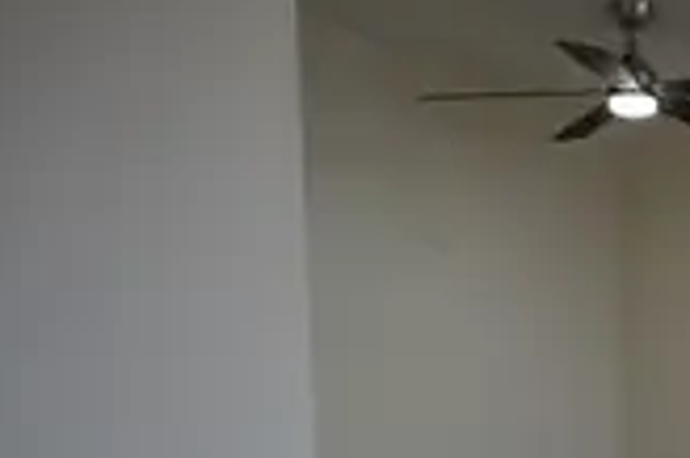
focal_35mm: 44
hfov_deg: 37.5
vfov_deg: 29.6
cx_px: 753
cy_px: 380
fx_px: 842
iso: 10000
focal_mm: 18
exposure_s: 1/250
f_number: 6.3
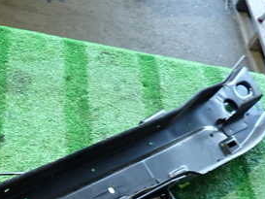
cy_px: 217
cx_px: 48
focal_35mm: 55
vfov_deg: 24.8
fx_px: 421
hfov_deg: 33.7
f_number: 2
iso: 320
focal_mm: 4.5
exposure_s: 1/30
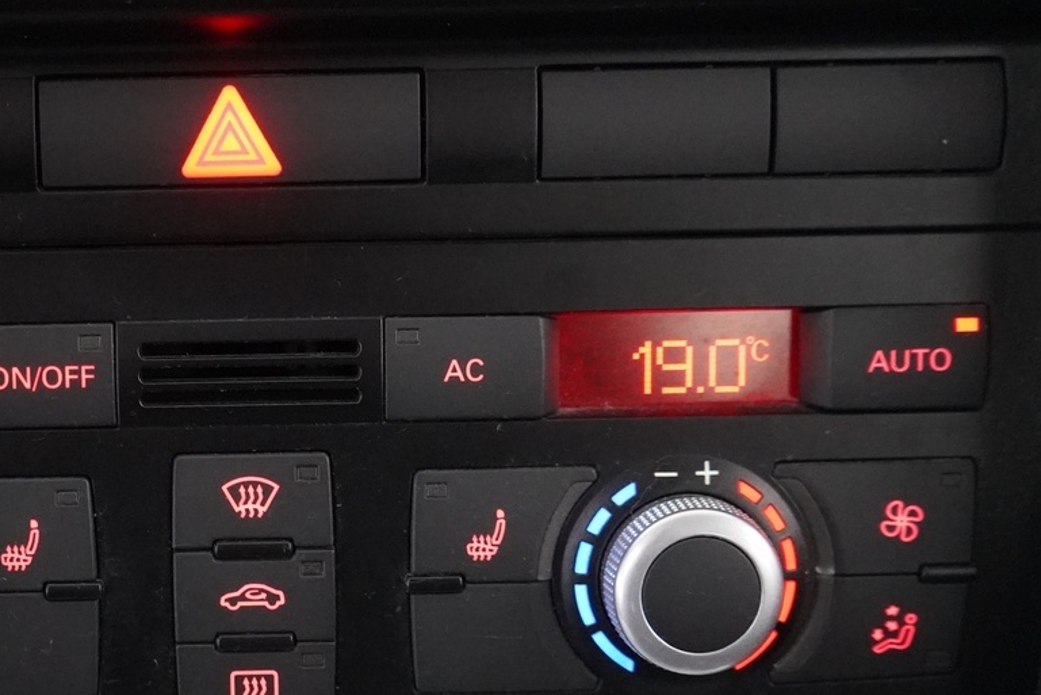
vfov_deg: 23.0
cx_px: 276
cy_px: 378
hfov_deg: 33.3
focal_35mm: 59
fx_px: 1706
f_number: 3.5
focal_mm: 28
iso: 12800
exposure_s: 1/60
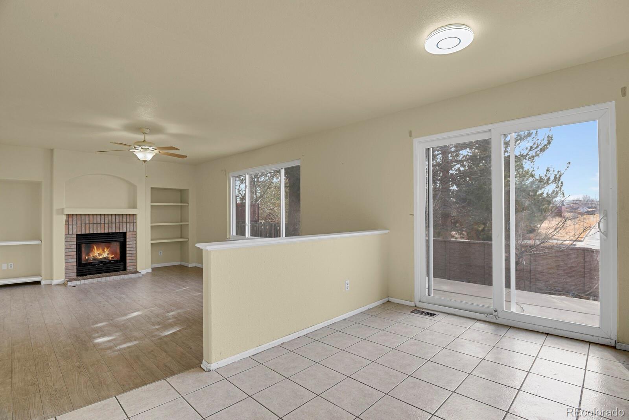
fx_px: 297
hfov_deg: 93.3
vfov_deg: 70.4
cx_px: 314
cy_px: 210
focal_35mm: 17
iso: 250
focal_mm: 17
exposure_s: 1/2.5
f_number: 8
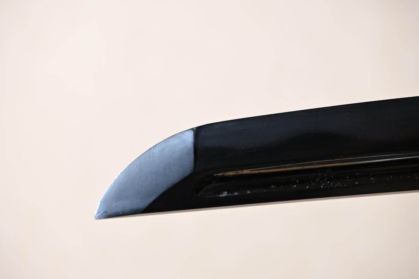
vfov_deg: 6.5
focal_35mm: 210
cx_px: 210
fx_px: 2444
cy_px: 140
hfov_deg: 9.8
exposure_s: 1/1.6
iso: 100
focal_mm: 140
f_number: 6.3
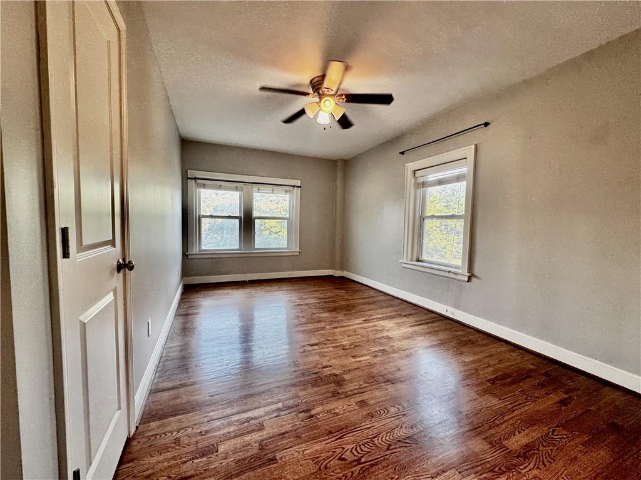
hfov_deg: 102.1
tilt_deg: -4.4
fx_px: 259
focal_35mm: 14
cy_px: 240
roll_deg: -1.2
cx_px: 320
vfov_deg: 85.7
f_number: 2.2
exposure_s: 1/120
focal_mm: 2.22
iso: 200
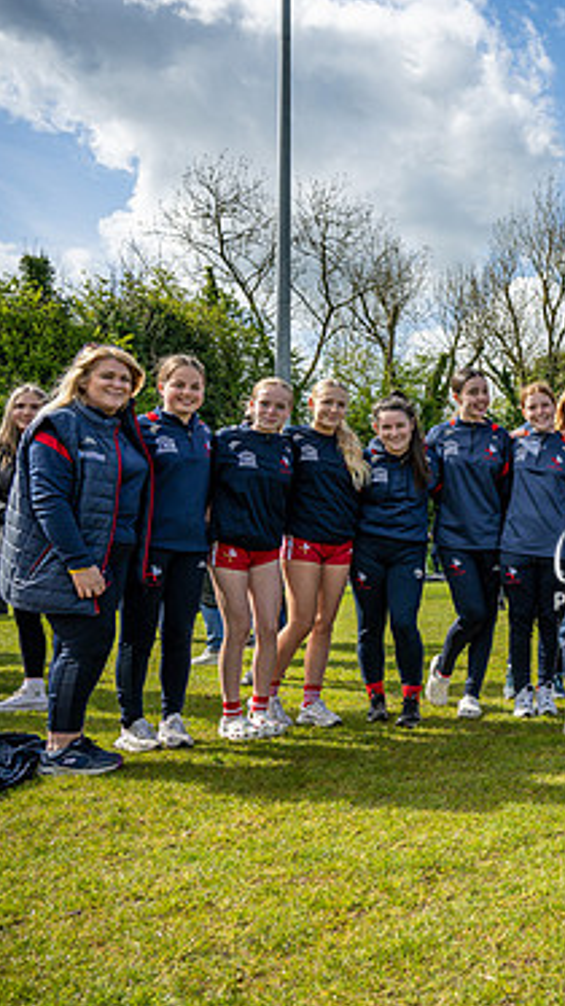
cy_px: 518
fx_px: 1040
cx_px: 729
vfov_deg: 51.6
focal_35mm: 39
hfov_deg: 26.1
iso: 100
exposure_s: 1/800
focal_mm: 24
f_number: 4
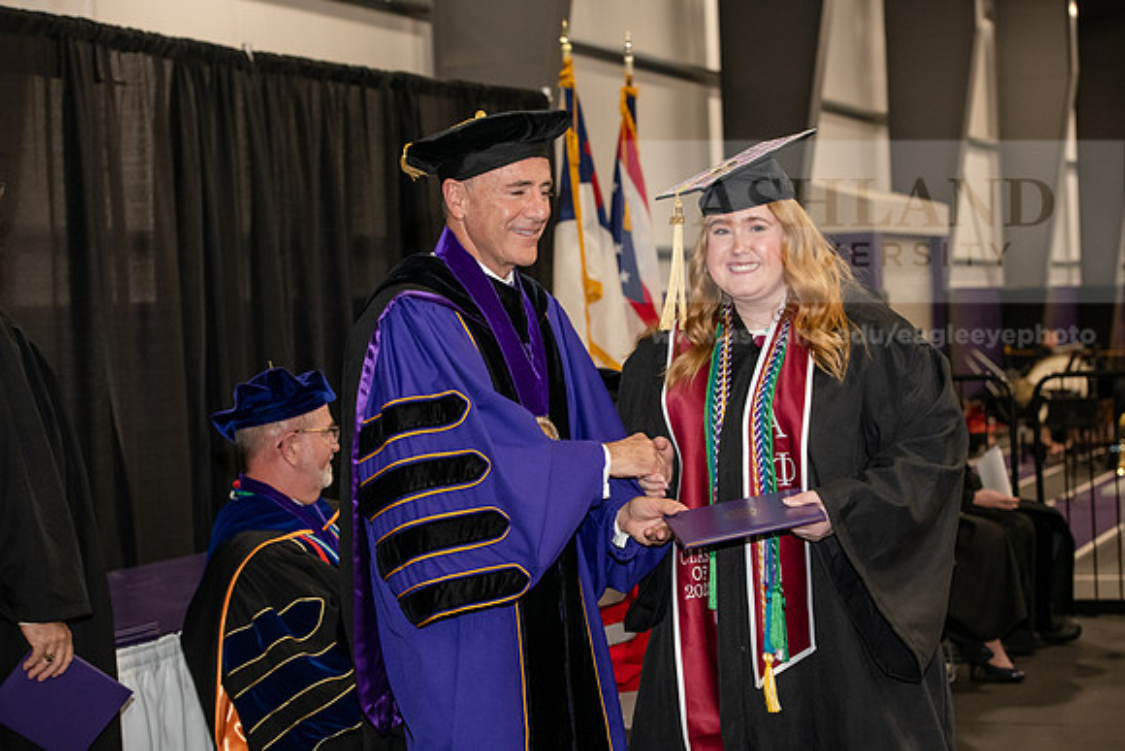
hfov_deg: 28.8
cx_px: 562
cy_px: 376
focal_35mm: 70
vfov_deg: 19.5
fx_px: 2188
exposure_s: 1/200
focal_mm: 70
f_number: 5
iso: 2500
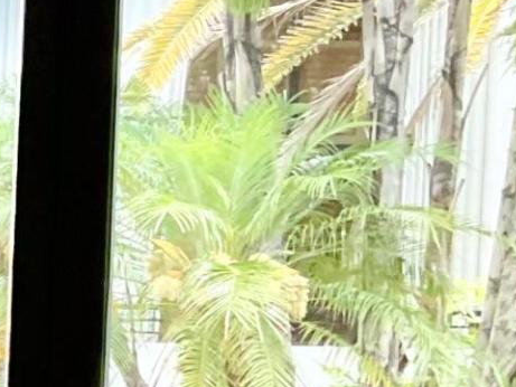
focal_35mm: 181
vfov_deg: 8.2
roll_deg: -0.6
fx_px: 2699
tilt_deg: -3.2
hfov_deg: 9.8
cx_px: -679
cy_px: 409
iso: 64
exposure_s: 1/60
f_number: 1.8
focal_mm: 3
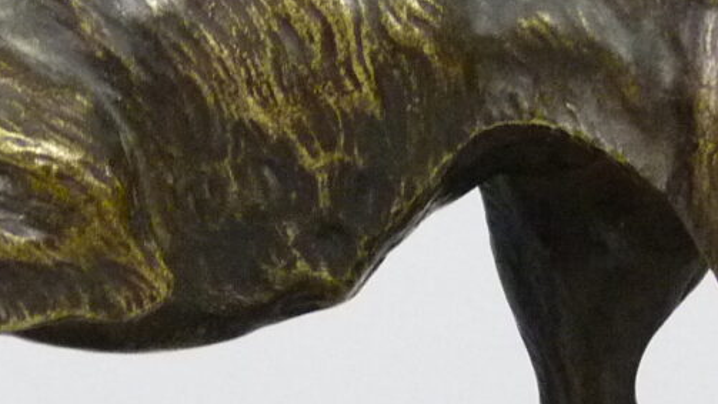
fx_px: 4817
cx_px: 310
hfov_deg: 8.5
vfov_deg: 4.8
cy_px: 337
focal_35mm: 253
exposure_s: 1/40
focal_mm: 10.2
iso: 400
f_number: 3.2
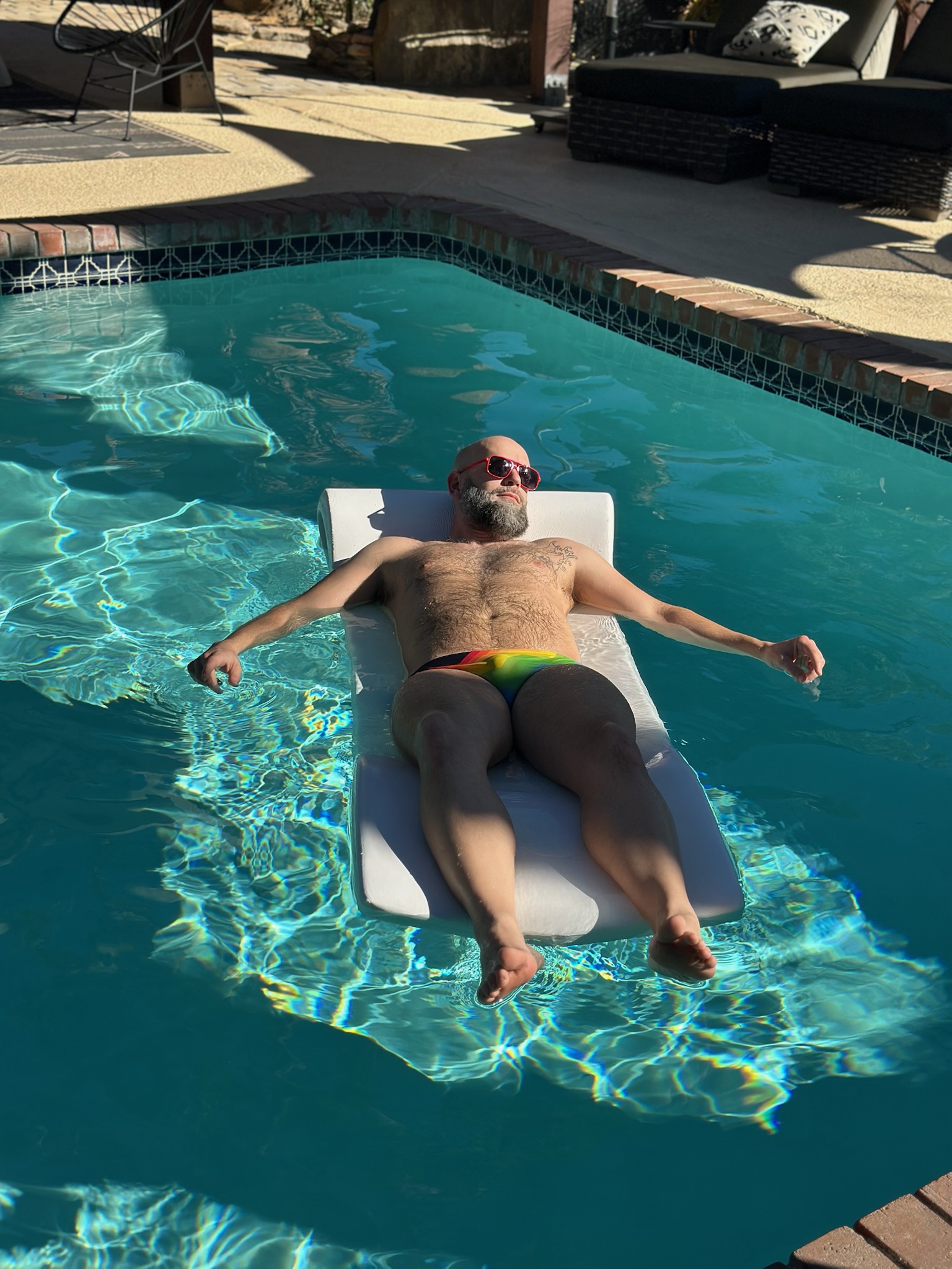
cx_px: 476
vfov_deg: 39.7
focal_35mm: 48
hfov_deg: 30.3
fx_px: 1760
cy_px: 634
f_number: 1.78
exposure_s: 1/5263
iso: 100
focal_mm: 6.86
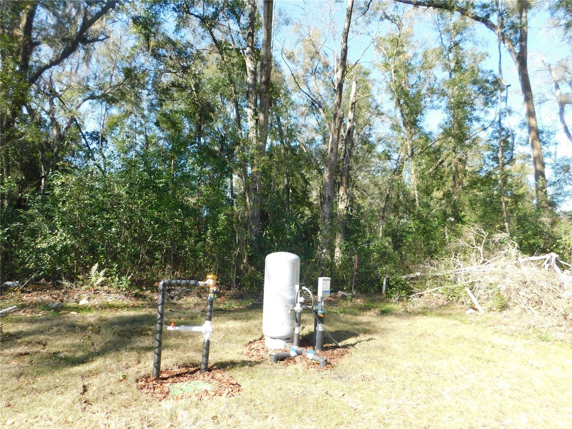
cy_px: 214
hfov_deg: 73.9
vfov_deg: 58.9
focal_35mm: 23
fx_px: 380
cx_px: 286
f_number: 3
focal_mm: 4
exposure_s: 1/320
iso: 125
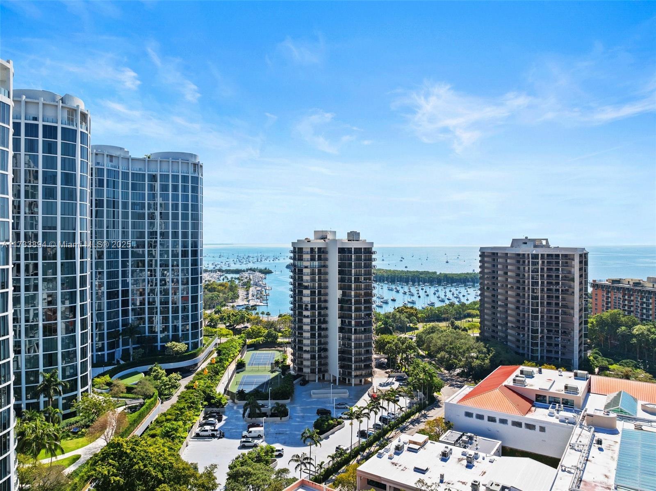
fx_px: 454
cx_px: 328
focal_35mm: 24
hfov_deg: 71.6
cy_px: 246
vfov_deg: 56.7
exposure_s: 1/1600
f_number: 2.8
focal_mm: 12.29
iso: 150
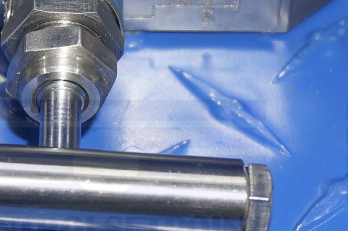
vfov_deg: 7.7
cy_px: 21
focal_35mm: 178
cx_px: 70
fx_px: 1717
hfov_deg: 11.5
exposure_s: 1/60
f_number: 4.5
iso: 160
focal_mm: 28
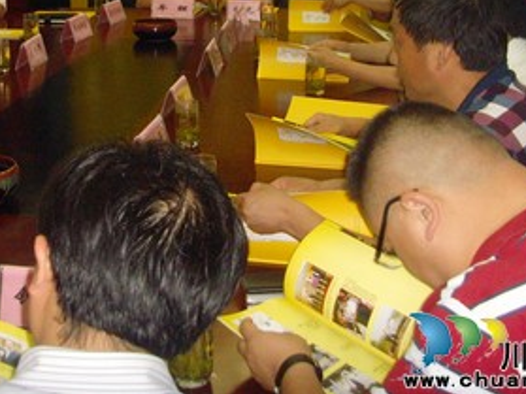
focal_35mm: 70
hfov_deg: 27.6
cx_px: 181
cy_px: 44
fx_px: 1063
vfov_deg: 20.6
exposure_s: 1/45
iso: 320
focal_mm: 6.6
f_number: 3.5
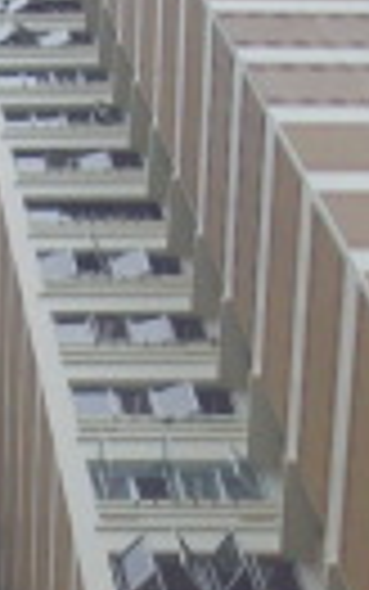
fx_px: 2652
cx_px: -144
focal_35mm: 165
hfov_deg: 7.8
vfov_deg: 12.6
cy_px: 468
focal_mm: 6.2
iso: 80
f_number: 5.6
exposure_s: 1/80
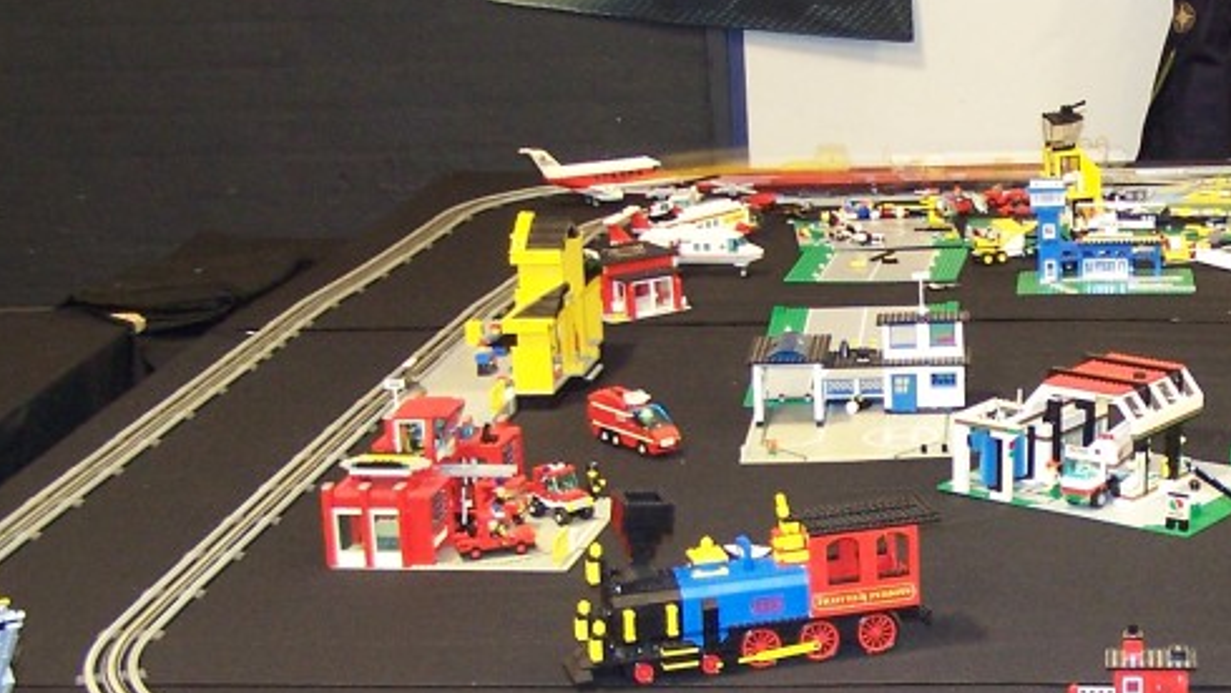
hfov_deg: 22.7
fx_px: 2971
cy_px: 545
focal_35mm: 91
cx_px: 1156
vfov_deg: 13.3
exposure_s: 1/2
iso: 140
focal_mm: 6.7
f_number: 2.8
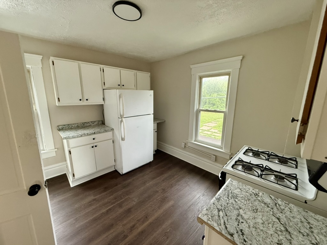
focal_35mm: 14
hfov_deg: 102.1
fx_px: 132
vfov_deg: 85.7
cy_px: 122
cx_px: 164
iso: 250
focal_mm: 2.22
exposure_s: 1/60
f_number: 2.2
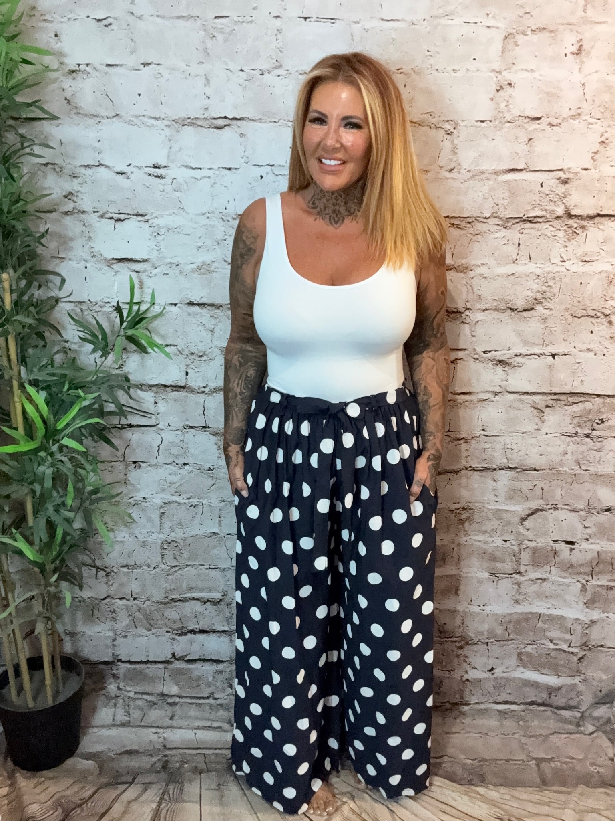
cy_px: 410
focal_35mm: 30
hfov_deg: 46.8
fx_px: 711
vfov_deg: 60.0
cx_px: 308
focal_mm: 2.69
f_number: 1.9
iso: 320
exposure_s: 1/50
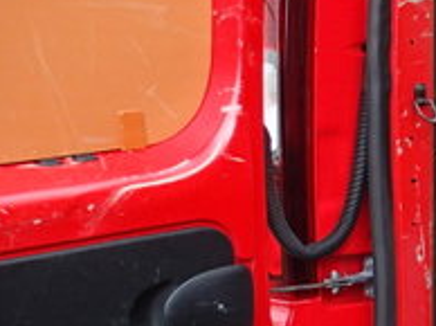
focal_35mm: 98
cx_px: 834
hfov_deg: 16.2
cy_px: 229
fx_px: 1233
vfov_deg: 15.0
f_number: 2.8
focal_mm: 4.5
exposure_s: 1/250
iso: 100
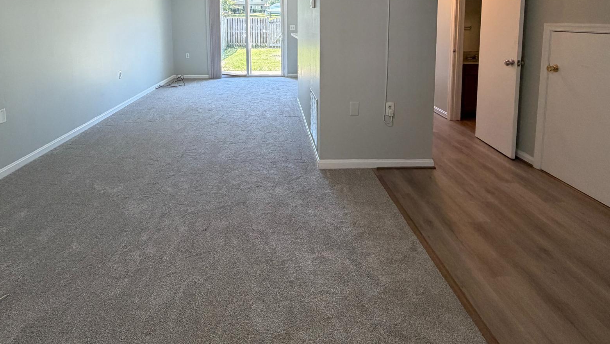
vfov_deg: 51.1
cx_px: 272
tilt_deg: -5.4
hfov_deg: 86.3
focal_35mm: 20
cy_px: 51
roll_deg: +0.6
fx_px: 324
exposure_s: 1/120
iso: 200
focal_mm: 2.22
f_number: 2.2
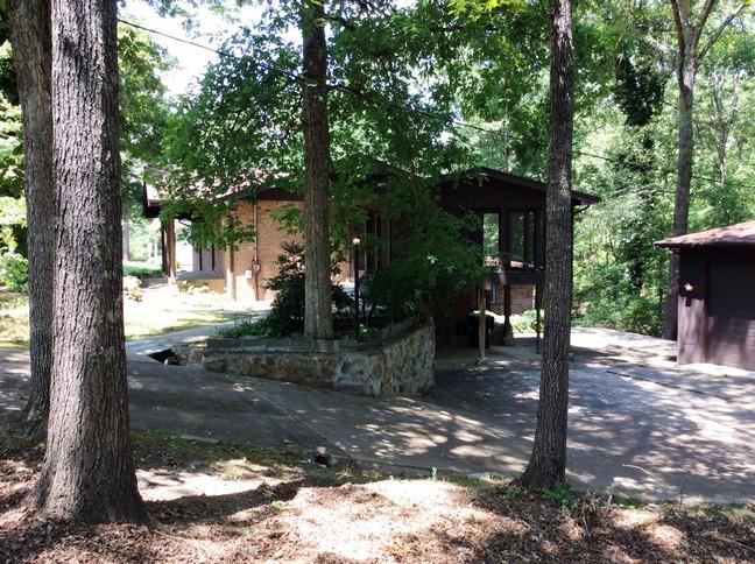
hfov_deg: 56.9
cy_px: 282
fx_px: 697
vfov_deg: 44.1
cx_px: 378
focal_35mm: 32
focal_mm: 3.3
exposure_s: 1/128
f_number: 2.4
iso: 32
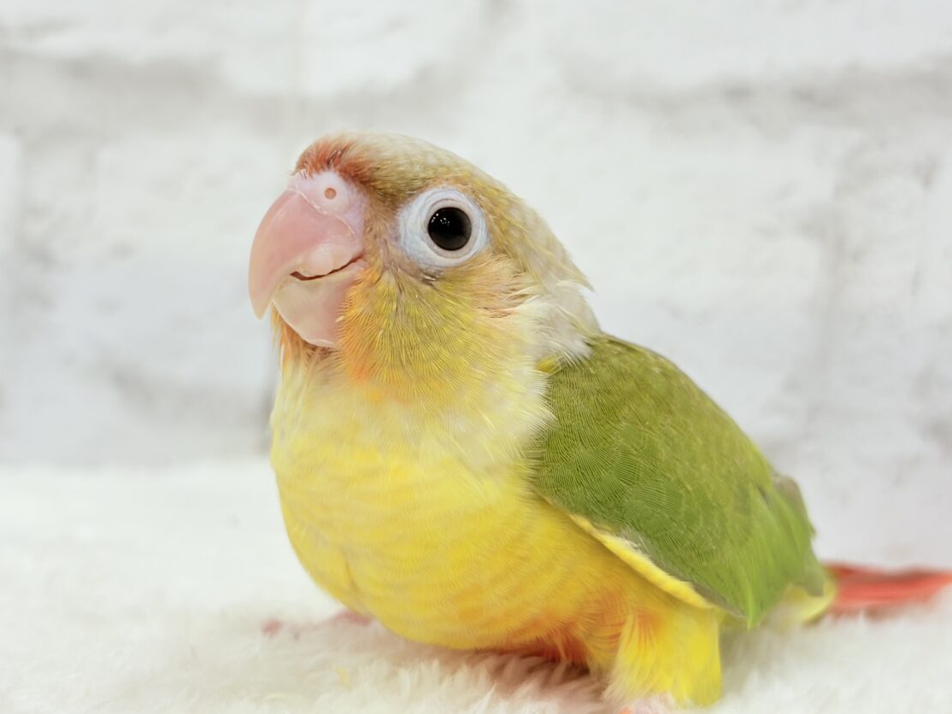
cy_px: 357
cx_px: 473
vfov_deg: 26.1
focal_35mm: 56
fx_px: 1540
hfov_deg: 34.3
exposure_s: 1/100
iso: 80
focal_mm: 5.96
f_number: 1.6
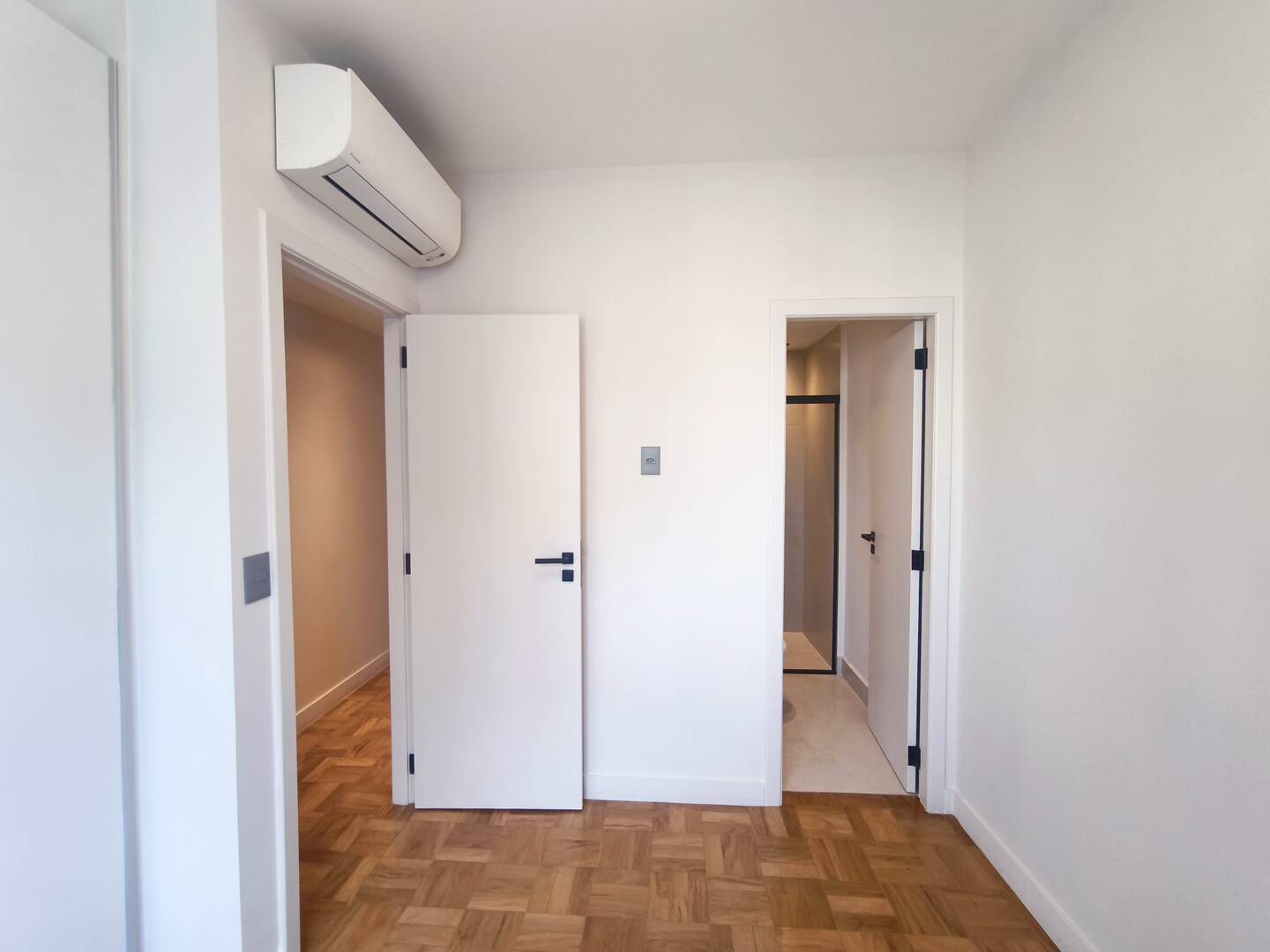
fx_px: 550
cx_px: 635
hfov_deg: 98.2
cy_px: 476
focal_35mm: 15
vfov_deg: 81.7
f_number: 2.2
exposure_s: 1/40
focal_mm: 1.91
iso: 125
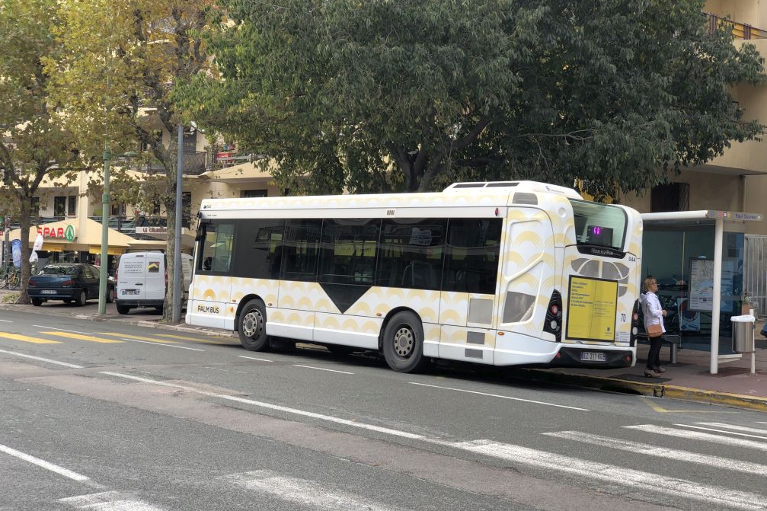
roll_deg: -2.2
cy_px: 247
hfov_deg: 36.3
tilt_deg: -0.4
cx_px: 379
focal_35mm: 55
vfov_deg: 24.6
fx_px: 1172
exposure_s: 1/184
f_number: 2.4
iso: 16
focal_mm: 6
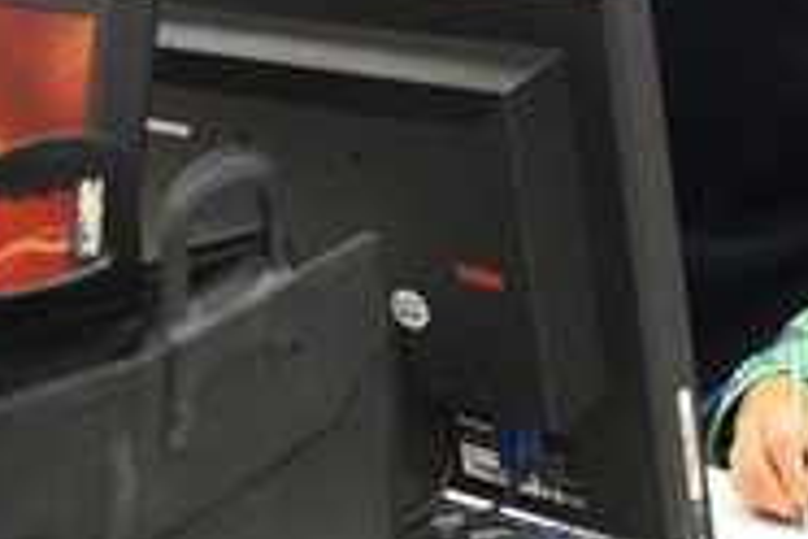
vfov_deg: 12.1
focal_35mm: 112
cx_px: 869
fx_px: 2514
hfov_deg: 17.7
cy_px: 50
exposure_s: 1/400
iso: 4000
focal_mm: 32
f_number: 2.8
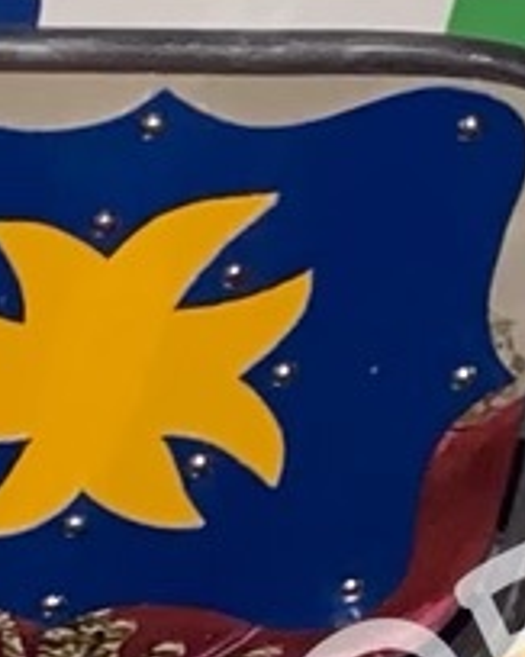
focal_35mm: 199
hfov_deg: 7.6
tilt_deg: +46.2
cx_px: -341
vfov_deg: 9.4
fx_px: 3868
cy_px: 1040
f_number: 1.8
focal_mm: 4.25
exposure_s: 1/4
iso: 125
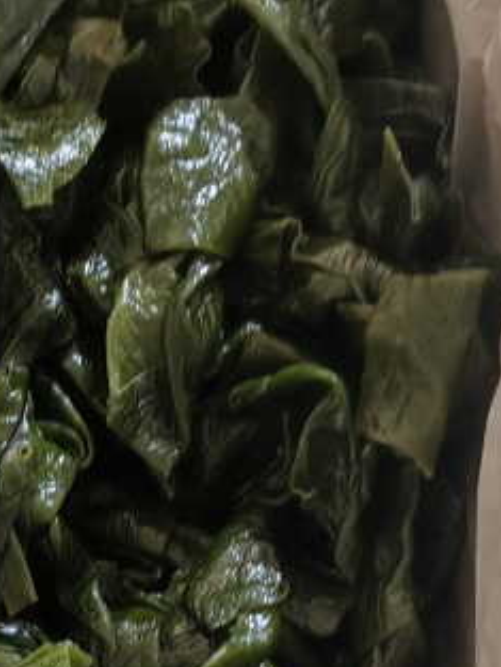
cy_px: 964
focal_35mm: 92
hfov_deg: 15.3
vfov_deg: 19.0
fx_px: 1774
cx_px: -166
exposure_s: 1/25
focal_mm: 5.52
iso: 320
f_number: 1.9
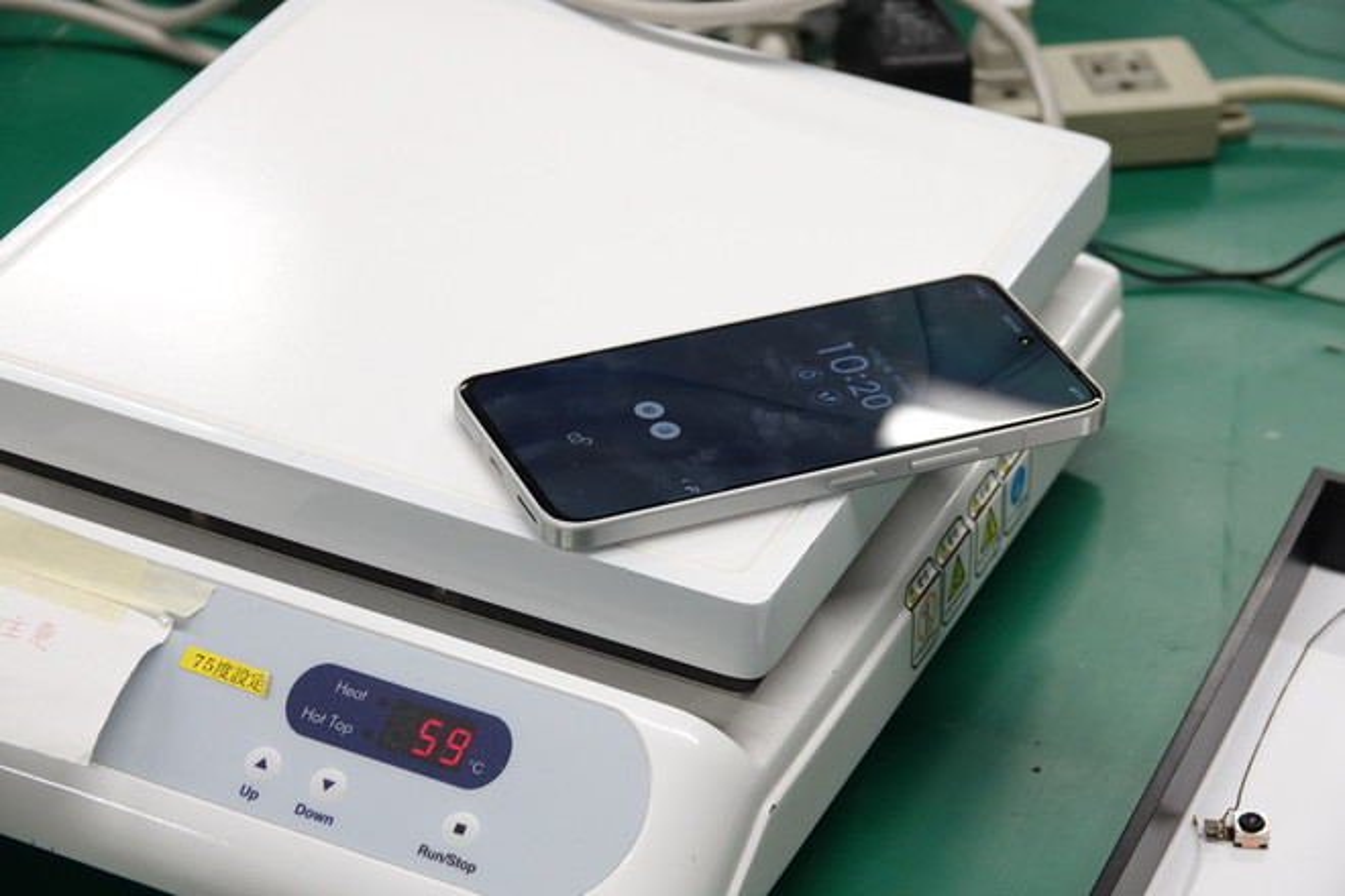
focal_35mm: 100
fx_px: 3736
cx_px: 672
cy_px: 448
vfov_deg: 13.7
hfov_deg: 20.4
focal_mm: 36.72
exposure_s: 1/100
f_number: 4
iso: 640
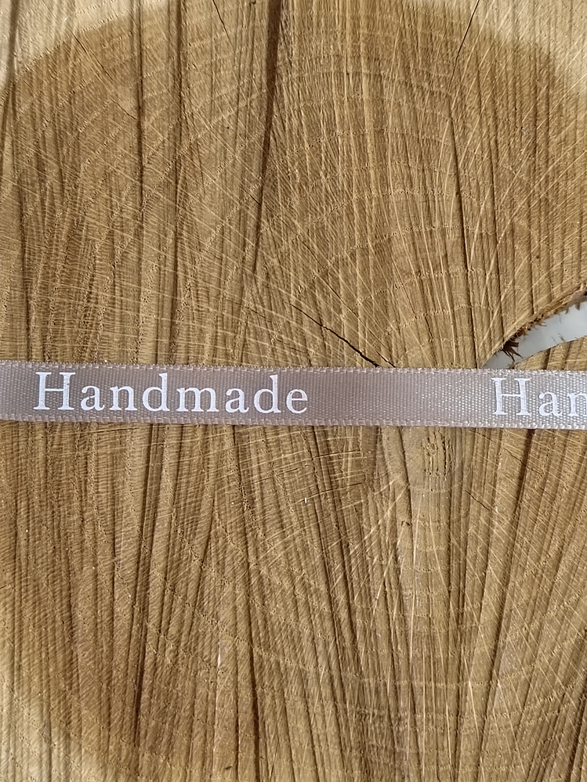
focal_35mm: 46
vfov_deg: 41.2
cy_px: 391
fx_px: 1040
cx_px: 294
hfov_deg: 31.5
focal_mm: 5.52
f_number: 1.9
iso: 3878
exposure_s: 1/50
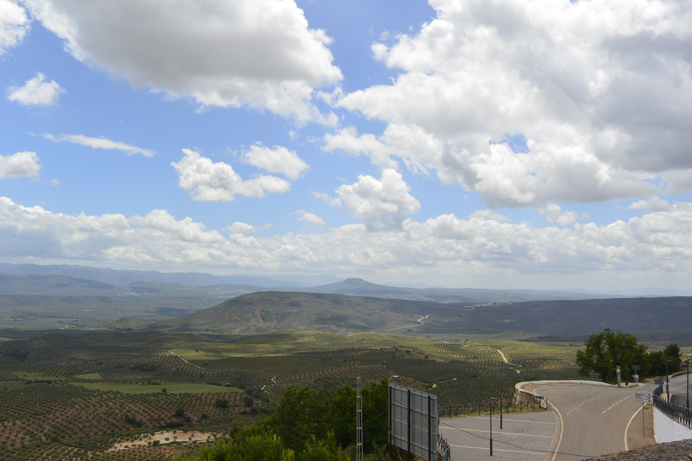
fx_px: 730
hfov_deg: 50.7
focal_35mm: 38
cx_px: 337
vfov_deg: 35.0
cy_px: 225
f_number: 5.6
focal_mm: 13
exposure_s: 1/1600
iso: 160
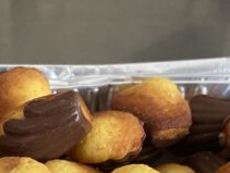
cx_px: 59
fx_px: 546
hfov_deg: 23.6
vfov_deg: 17.2
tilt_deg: -43.4
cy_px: 213
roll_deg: -1.1
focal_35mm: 82
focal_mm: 4.25
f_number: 1.8
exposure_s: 1/48
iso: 500
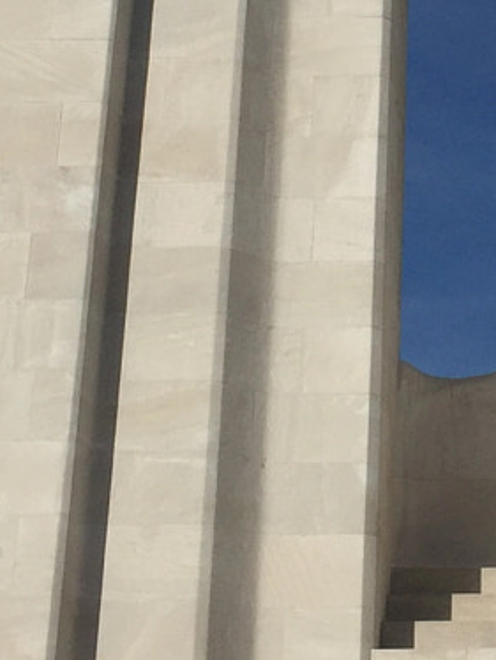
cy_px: -46
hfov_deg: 11.7
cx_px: 602
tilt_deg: +27.3
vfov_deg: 15.5
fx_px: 2366
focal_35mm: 124
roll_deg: +0.7
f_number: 2.2
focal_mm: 4.15
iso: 32
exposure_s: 1/6623
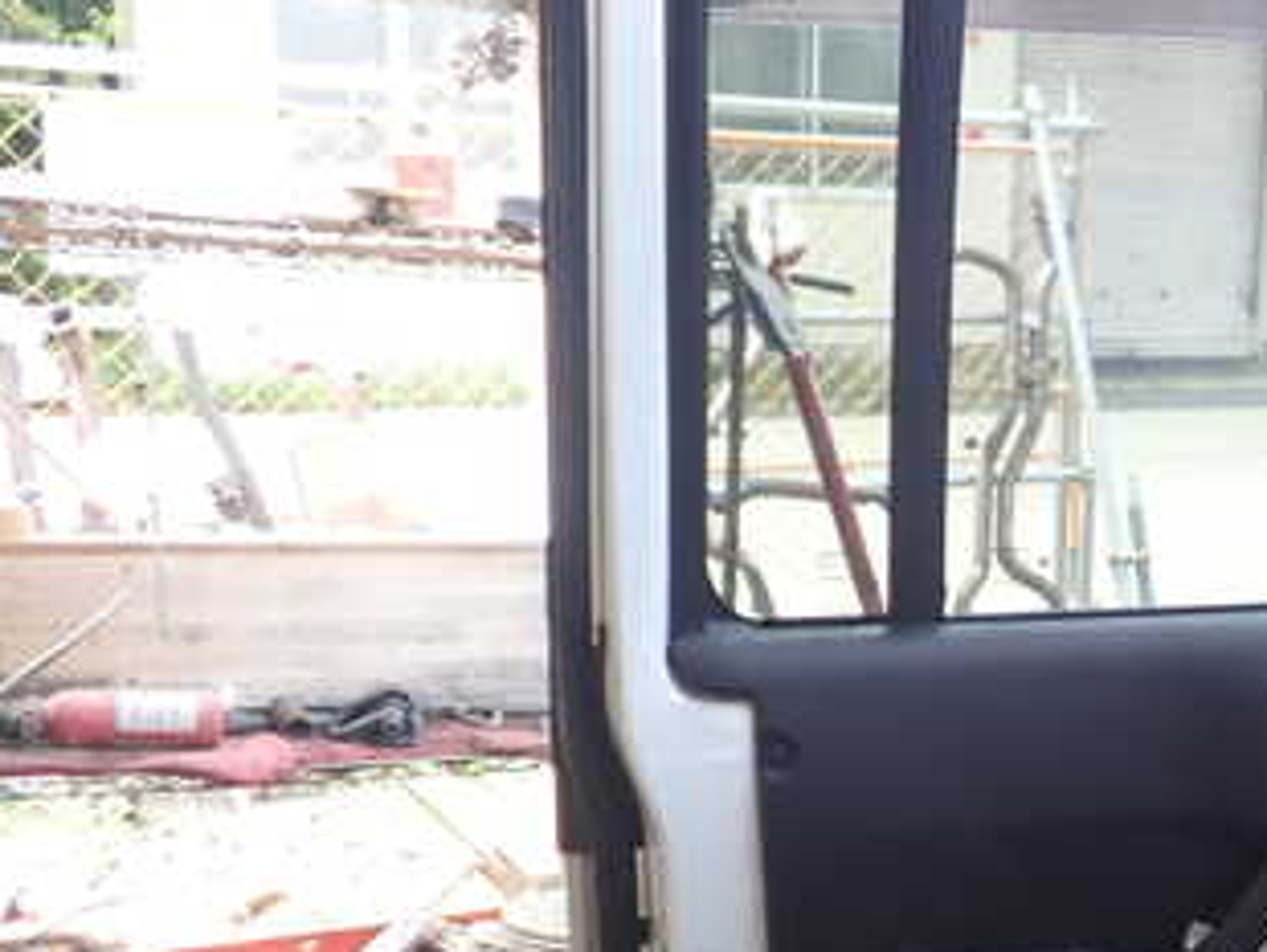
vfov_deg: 25.0
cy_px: 682
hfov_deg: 31.6
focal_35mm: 58
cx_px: 1144
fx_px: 2125
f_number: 2.3
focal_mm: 5.4
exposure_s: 1/100
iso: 100
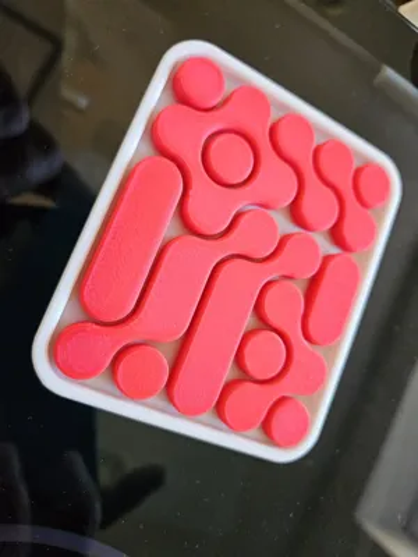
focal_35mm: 23
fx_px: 370
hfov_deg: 58.9
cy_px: 278
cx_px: 209
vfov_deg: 73.9
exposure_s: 1/100
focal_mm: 5.4
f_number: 1.8
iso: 800
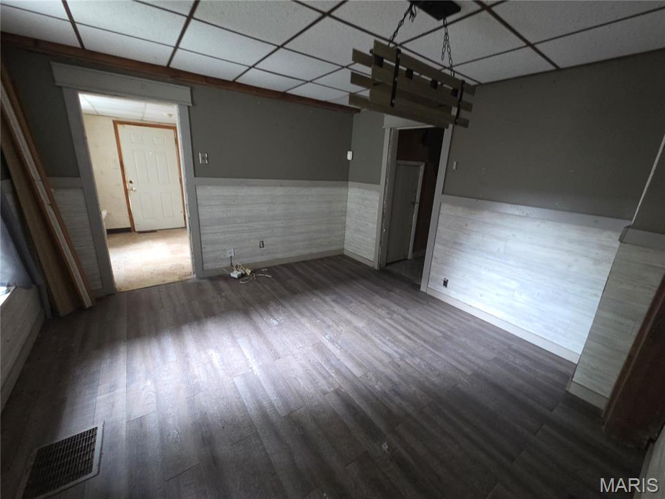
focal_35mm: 13
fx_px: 250
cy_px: 250
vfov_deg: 89.9
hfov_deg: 106.2
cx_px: 332
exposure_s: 1/9.99
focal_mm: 2.2
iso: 160
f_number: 2.2
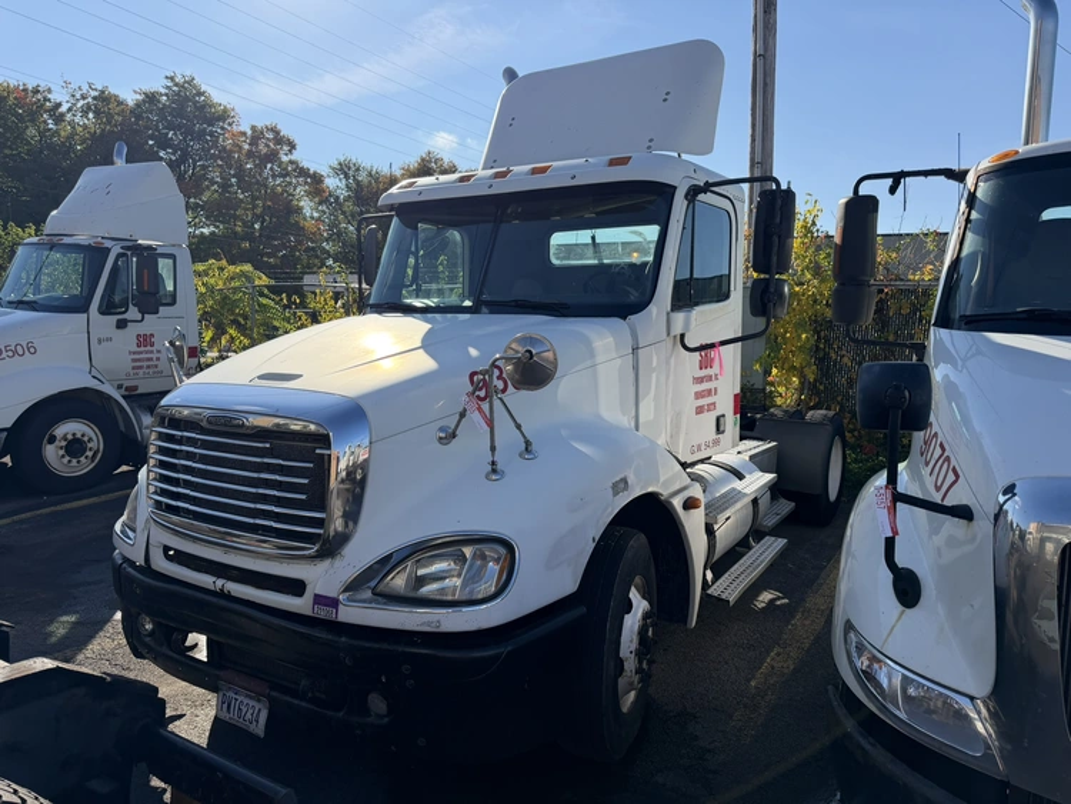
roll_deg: -1.9
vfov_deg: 56.8
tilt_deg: -4.4
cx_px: 536
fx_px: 743
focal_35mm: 24
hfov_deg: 71.6
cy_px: 402
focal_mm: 6.76
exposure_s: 1/4975
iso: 100
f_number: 1.78
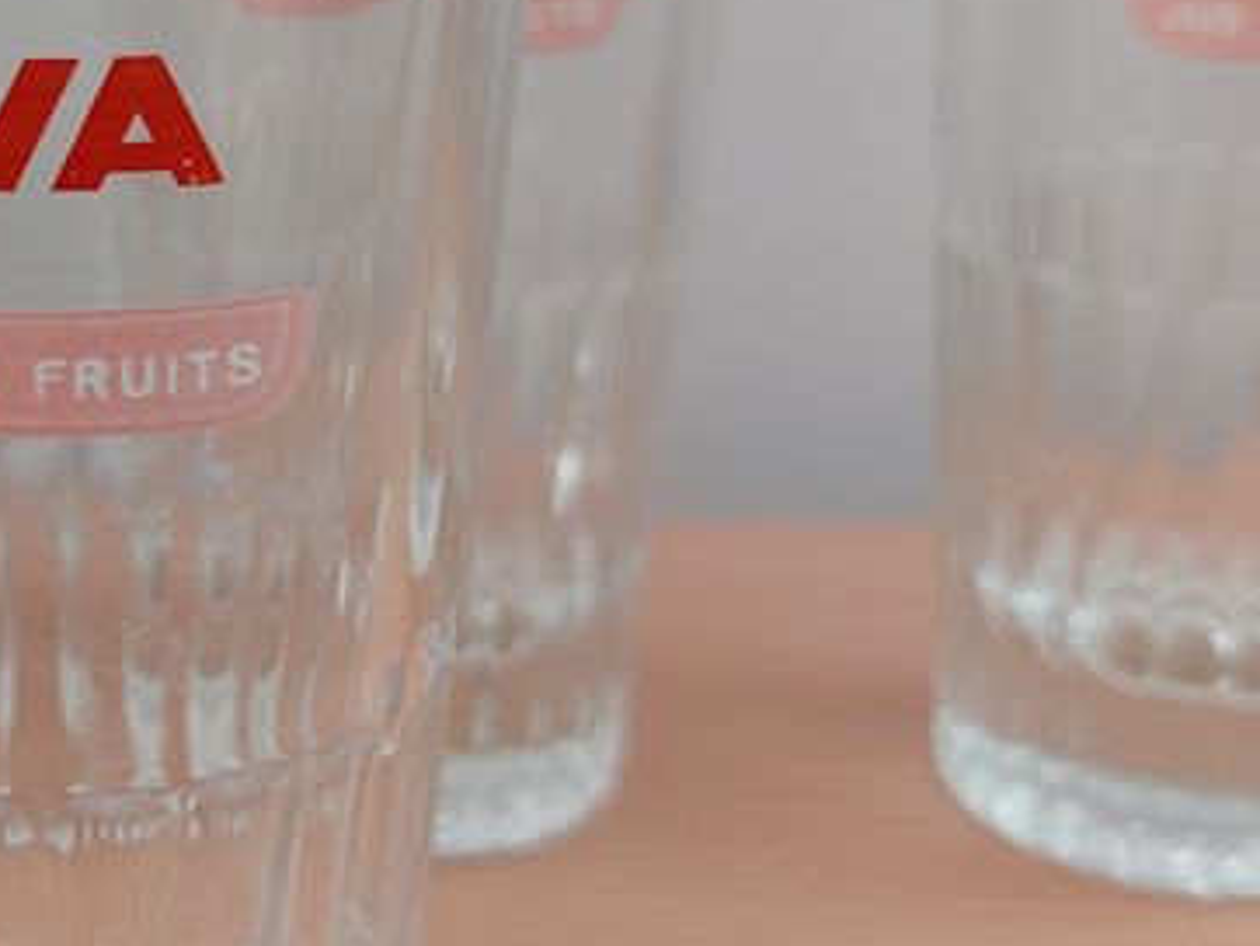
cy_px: 278
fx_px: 2513
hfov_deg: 26.5
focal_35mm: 69
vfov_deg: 21.2
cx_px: -31
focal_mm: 5.23
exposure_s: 1/50
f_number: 1.8
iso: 250
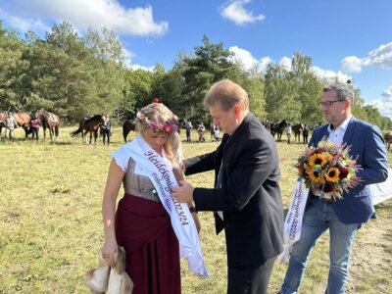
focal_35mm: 24
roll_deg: -1.4
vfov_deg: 56.8
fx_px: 272
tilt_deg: -4.5
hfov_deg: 71.6
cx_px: 196
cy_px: 147
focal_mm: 6.86
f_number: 1.78
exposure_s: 1/1949
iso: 80
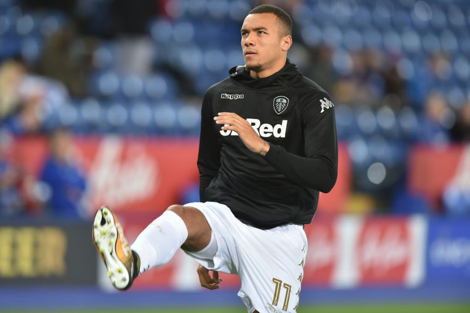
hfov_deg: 5.2
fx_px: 5221
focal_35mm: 400
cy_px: 156
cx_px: 235
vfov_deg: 3.4
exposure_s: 1/640
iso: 1250
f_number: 4
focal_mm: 400
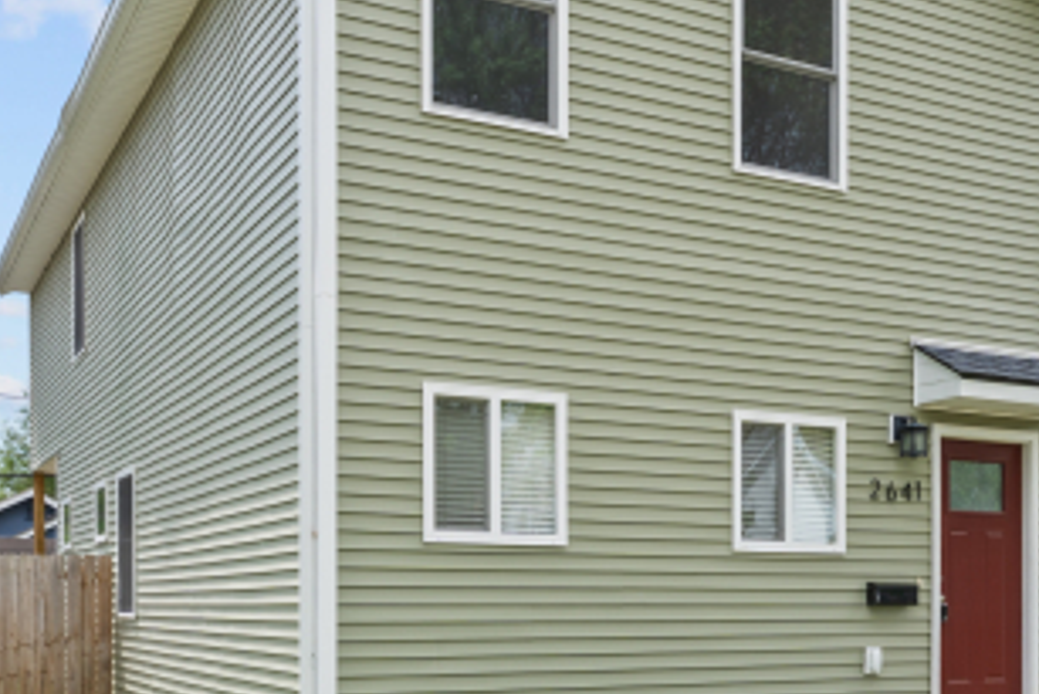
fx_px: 1277
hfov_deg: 44.1
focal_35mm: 44
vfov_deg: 30.3
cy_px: 410
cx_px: 613
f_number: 7.1
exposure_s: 1/200
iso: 100
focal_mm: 18.1
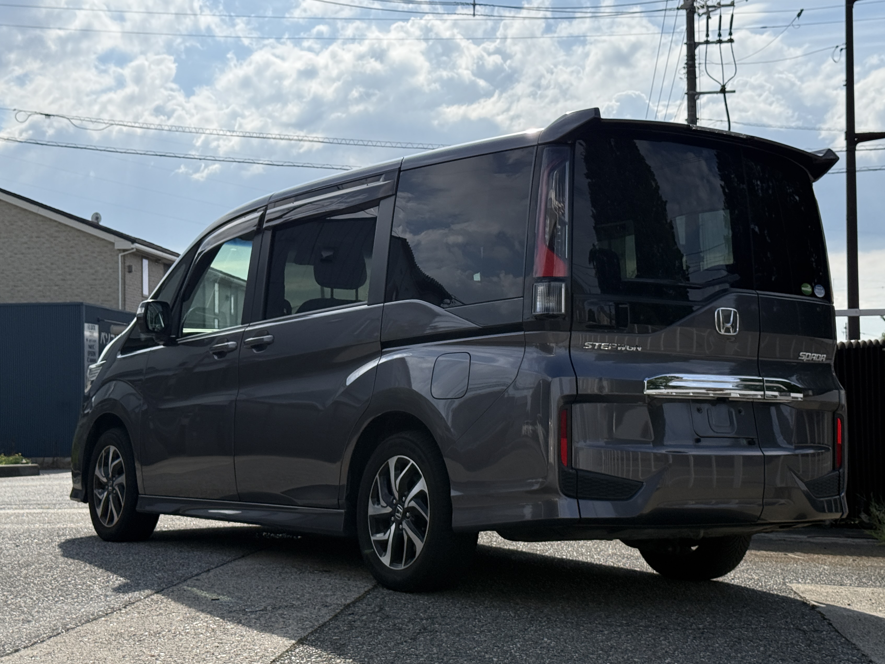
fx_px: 1457
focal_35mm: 57
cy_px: 336
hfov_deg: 33.8
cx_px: 468
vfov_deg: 25.7
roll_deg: +0.8
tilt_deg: +2.7
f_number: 1.78
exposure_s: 1/11364
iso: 100
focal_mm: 6.76
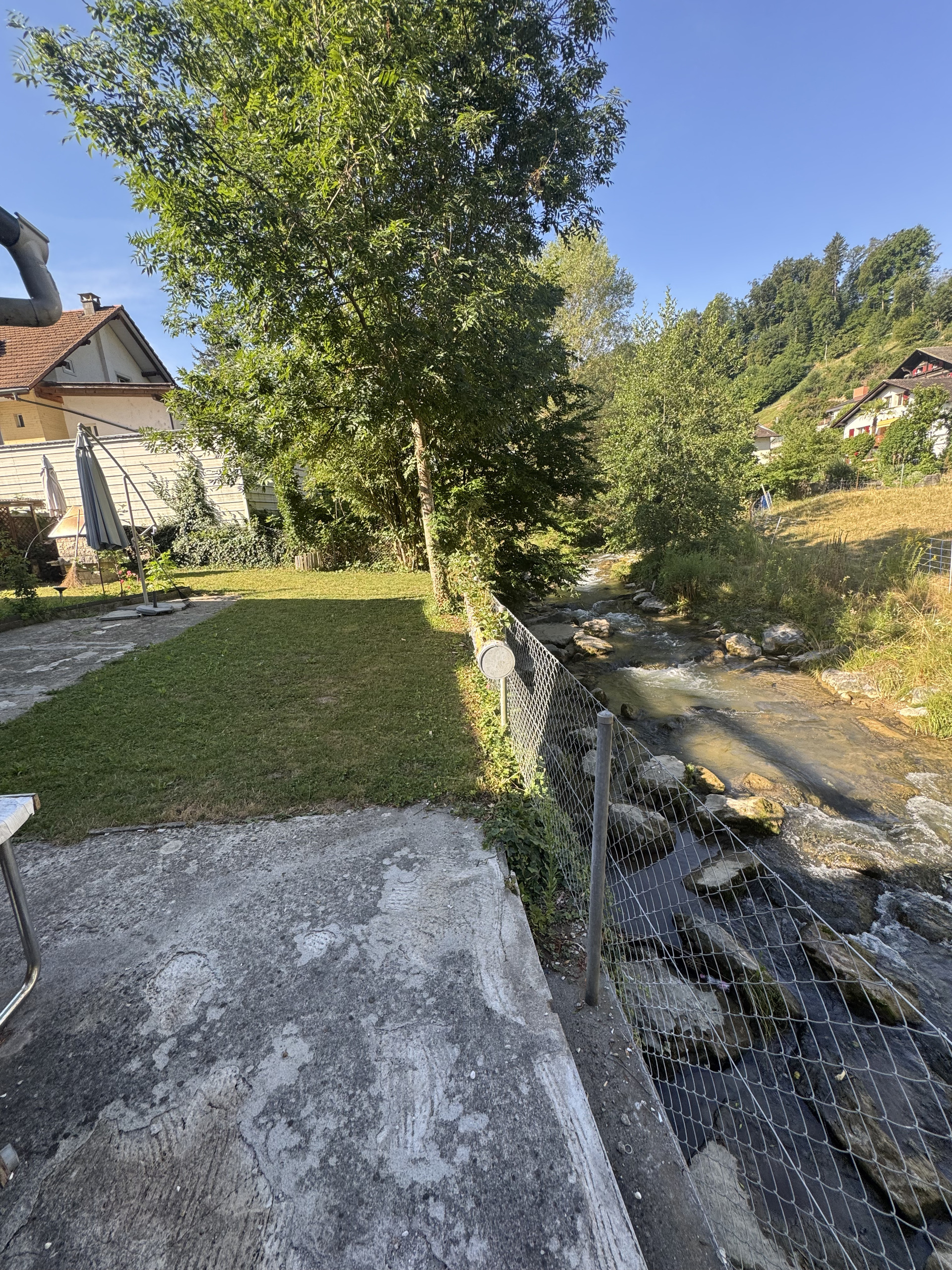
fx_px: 513
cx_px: 476
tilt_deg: -11.9
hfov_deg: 85.7
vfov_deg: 102.1
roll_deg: +3.5
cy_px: 635
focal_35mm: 14
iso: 40
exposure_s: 1/276
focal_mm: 2.22
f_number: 2.2
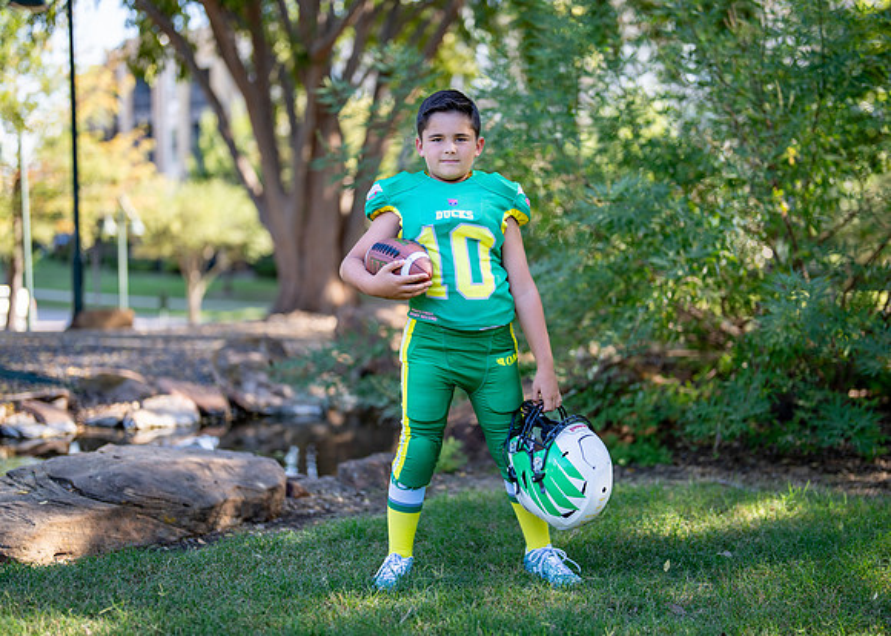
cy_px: 334
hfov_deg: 33.7
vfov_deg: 24.4
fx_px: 1471
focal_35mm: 58
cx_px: 478
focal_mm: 50
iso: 100
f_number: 1.2
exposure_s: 1/1000
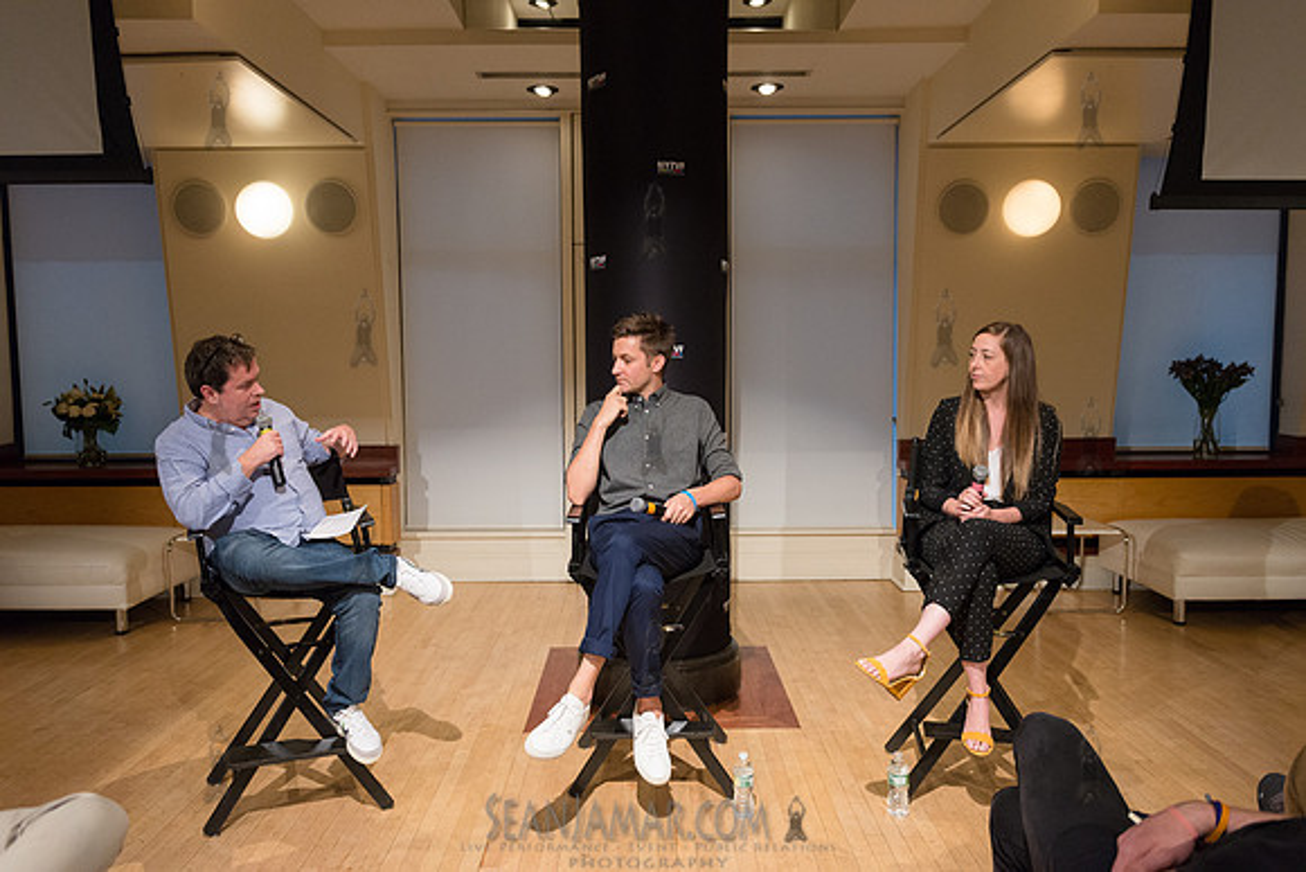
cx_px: 653
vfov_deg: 48.0
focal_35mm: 27
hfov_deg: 67.4
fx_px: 980
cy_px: 436
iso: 2500
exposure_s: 1/320
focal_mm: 27
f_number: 4
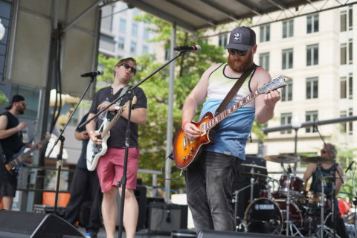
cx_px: 178
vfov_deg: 27.0
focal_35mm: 50
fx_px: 496
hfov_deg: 39.6
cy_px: 119
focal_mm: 50
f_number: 2.2
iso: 100
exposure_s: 1/800
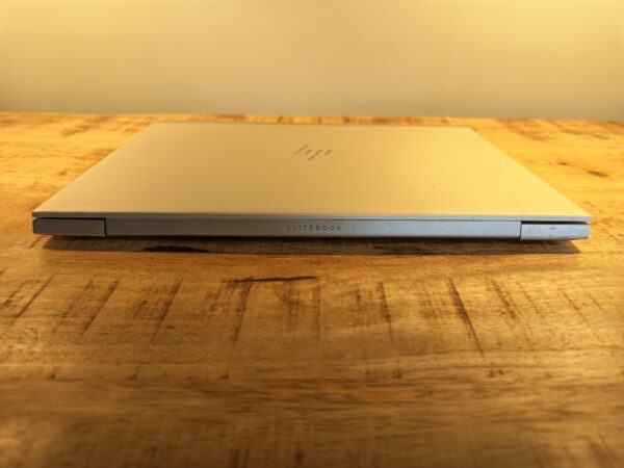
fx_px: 415
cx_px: 312
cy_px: 234
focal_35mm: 23
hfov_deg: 73.9
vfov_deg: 58.9
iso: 125
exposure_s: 1/50
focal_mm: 6.55
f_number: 1.6
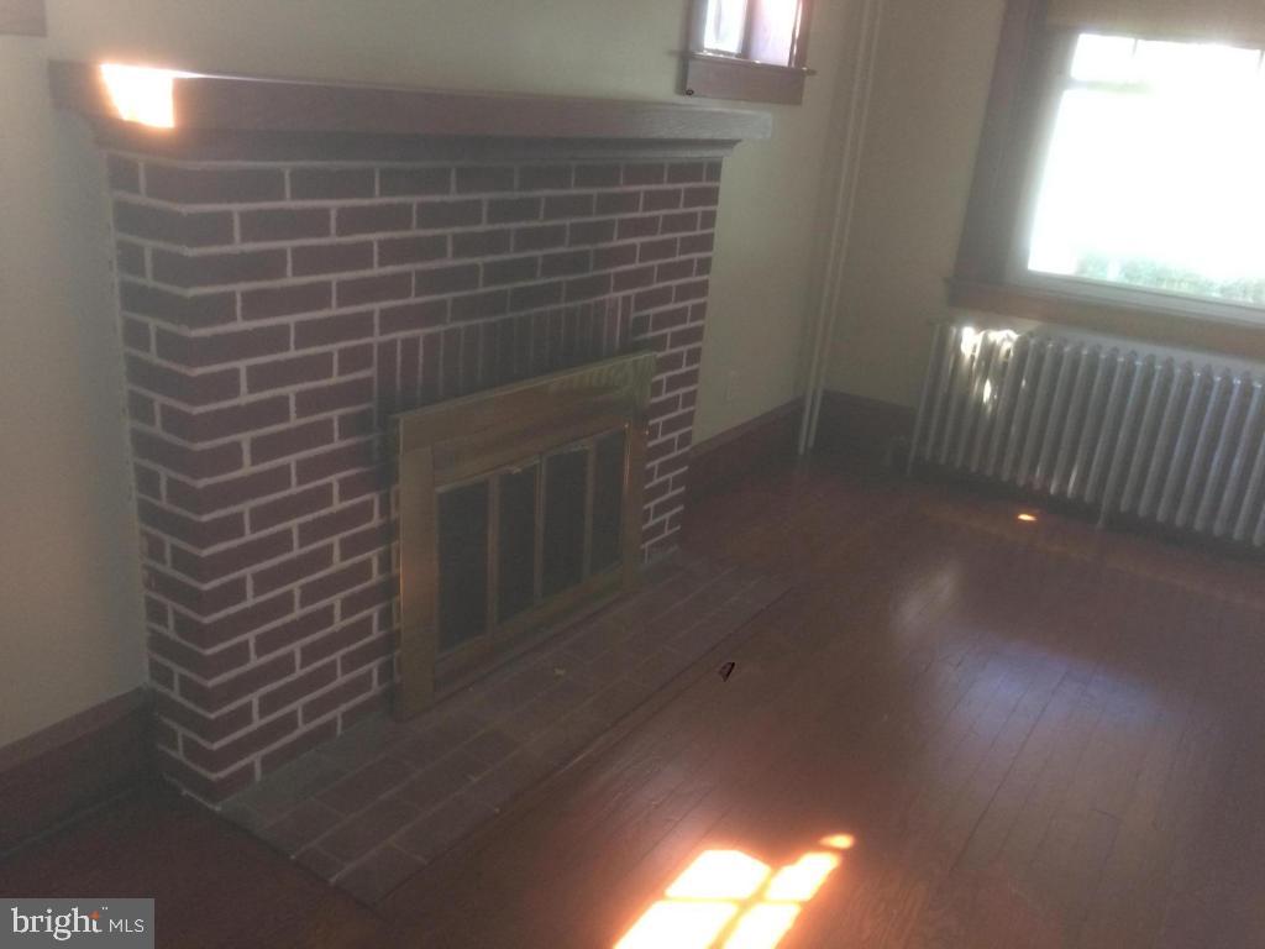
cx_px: 632
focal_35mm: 29
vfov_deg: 48.2
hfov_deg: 61.7
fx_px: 1060
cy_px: 474
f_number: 2.2
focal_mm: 4.15
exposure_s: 1/30
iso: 125
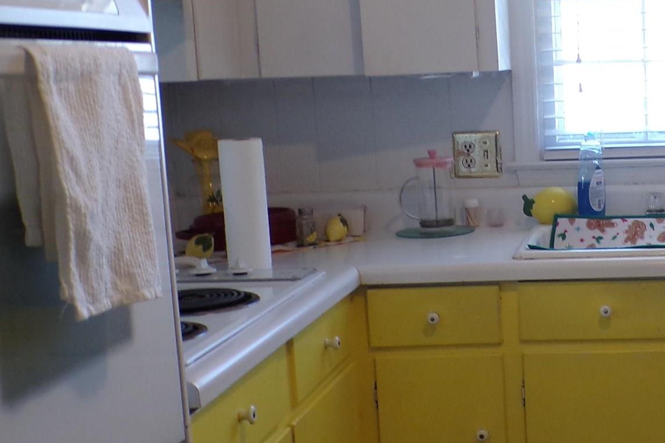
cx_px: 679
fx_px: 1237
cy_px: 250
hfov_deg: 28.1
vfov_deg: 20.3
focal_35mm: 67
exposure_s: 1/34
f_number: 3
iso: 182
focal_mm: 4.3
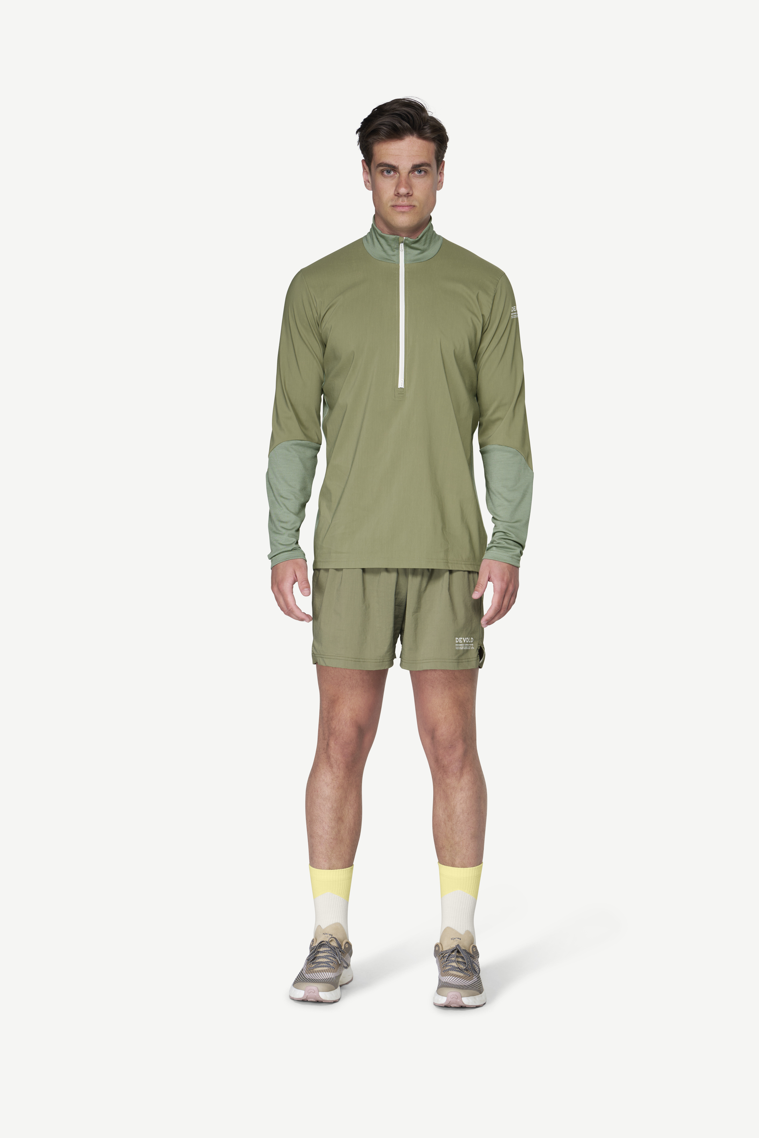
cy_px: 569
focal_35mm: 70
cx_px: 380
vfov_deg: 28.8
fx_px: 2214
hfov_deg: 19.5
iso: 100
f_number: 5.6
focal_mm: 70
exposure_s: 1/50
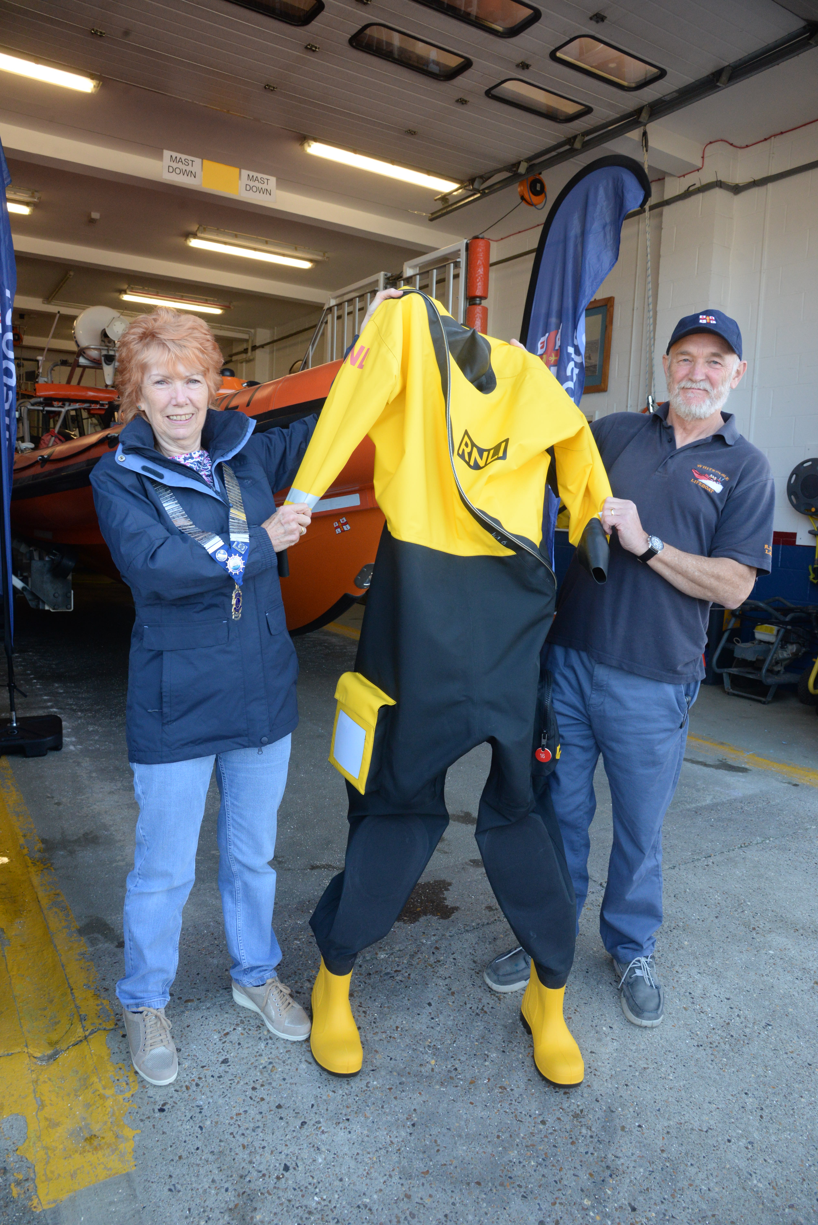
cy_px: 612
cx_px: 409
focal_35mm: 24
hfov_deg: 53.2
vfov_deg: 73.7
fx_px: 817
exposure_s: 1/200
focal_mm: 24
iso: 1600
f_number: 9
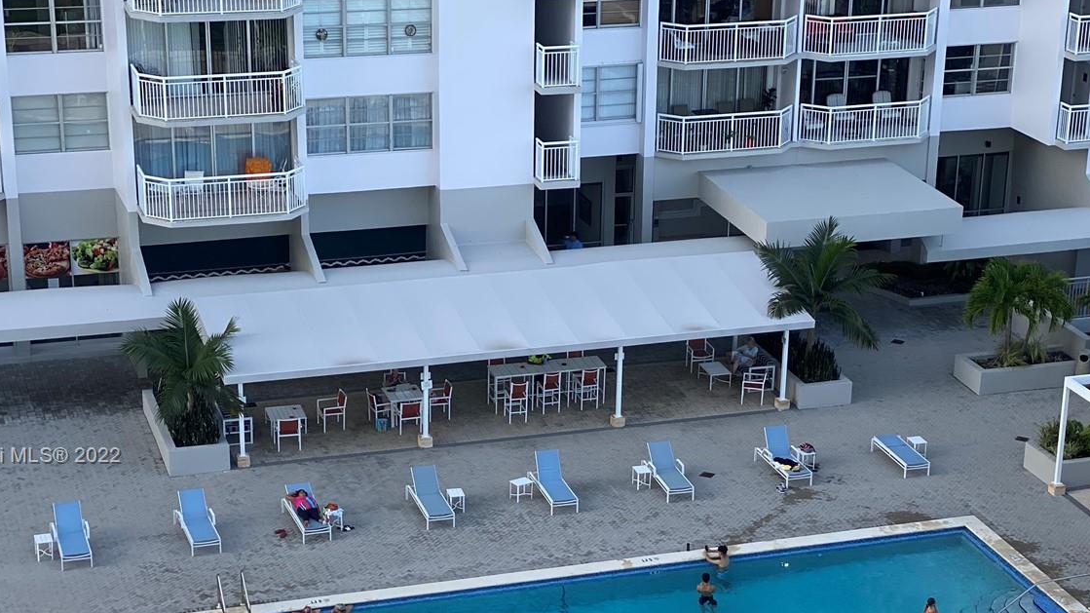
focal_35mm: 81
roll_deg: -1.7
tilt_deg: -22.9
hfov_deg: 26.2
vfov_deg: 14.9
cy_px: 457
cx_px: 588
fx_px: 2341
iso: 20
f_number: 2
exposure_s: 1/505
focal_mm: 6
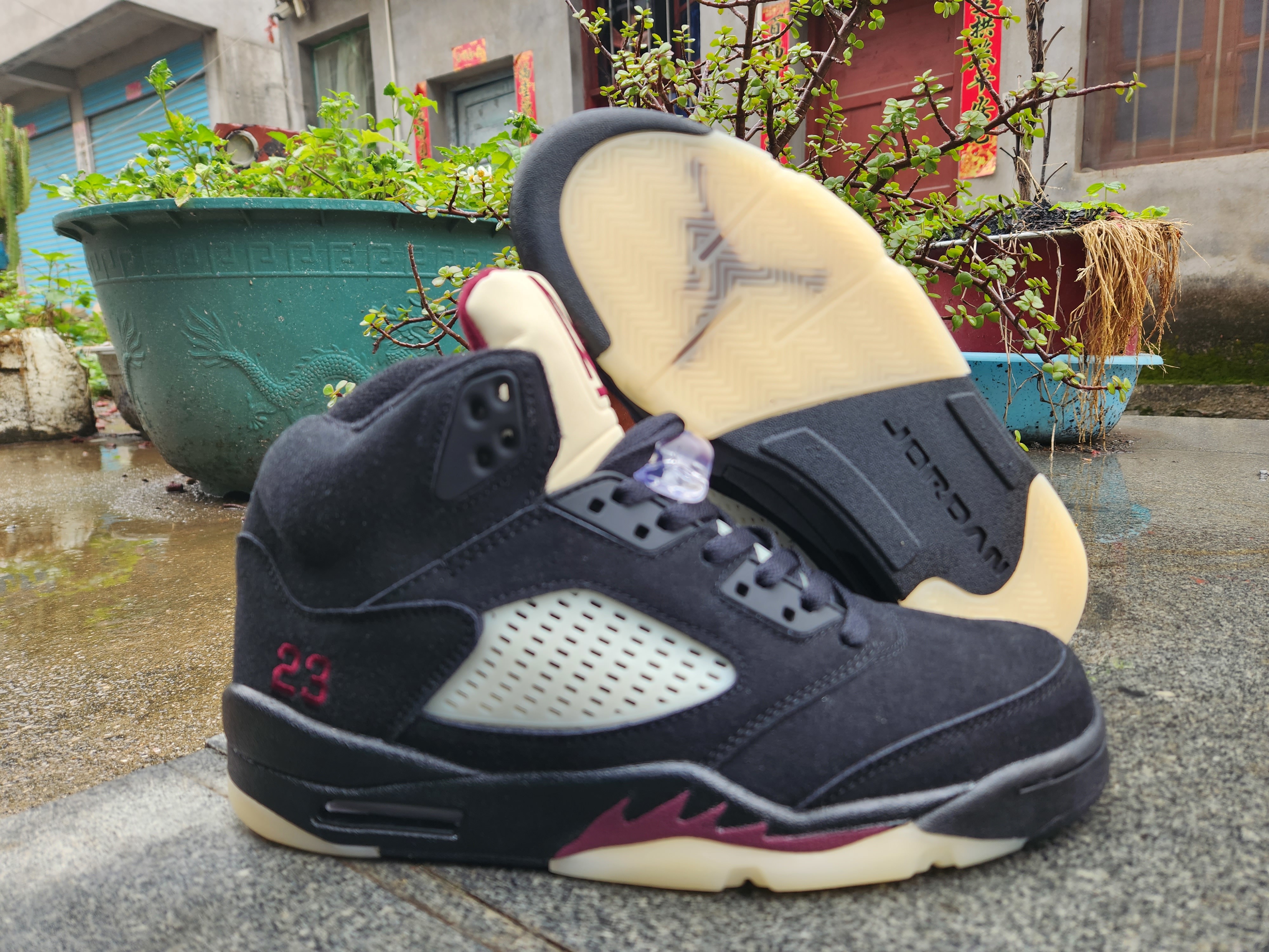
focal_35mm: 23
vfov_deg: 58.9
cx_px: 634
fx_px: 843
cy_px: 476
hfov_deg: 73.9
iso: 32
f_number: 1.8
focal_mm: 5.4
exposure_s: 1/180
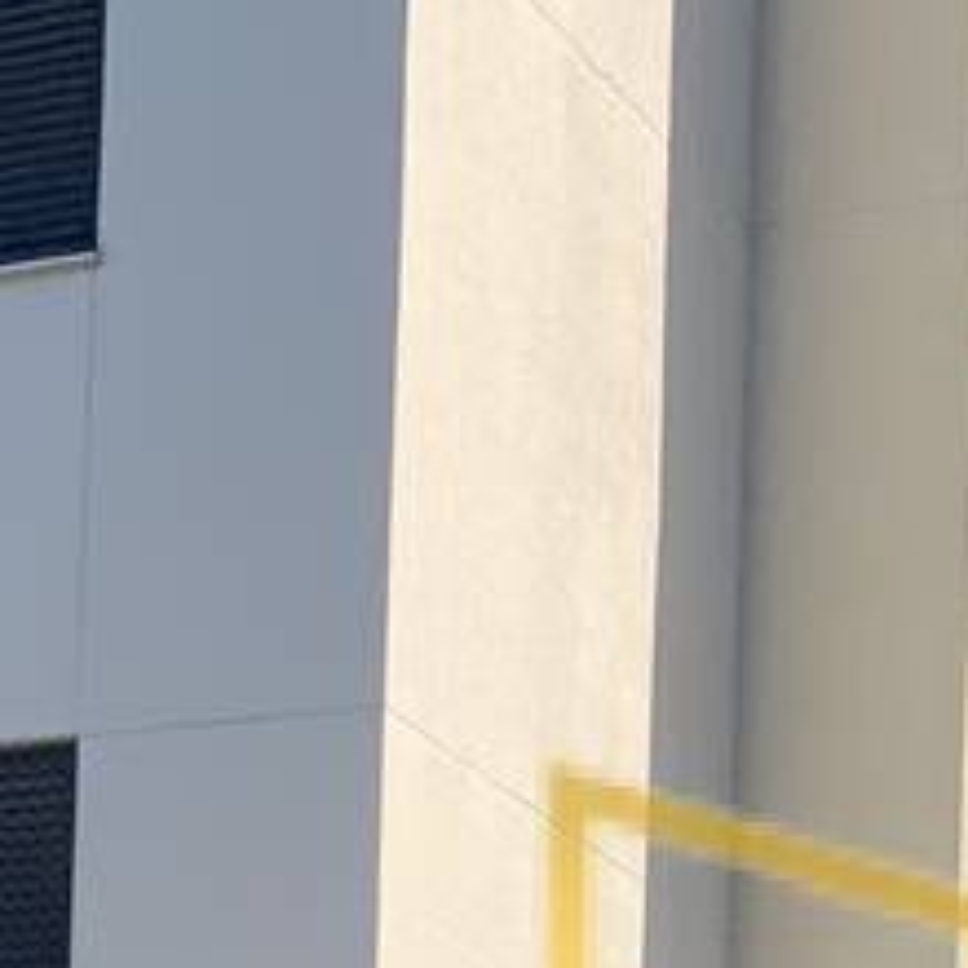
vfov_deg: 10.7
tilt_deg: +3.4
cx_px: 672
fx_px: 4777
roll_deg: -3.0
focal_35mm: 151
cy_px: 1848
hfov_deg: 11.6
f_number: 1.8
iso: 25
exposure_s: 1/1011
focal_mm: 4.25
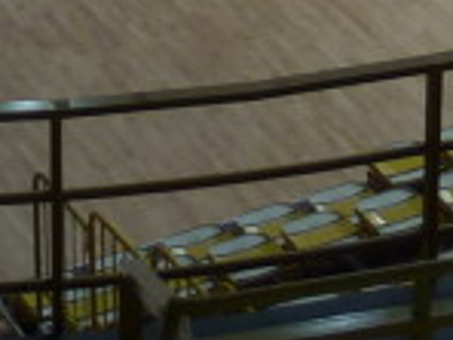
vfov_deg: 5.0
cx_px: 392
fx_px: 3612
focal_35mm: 276
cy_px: -766
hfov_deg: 7.2
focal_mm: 6.5
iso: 80
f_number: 3.6
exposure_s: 1/30
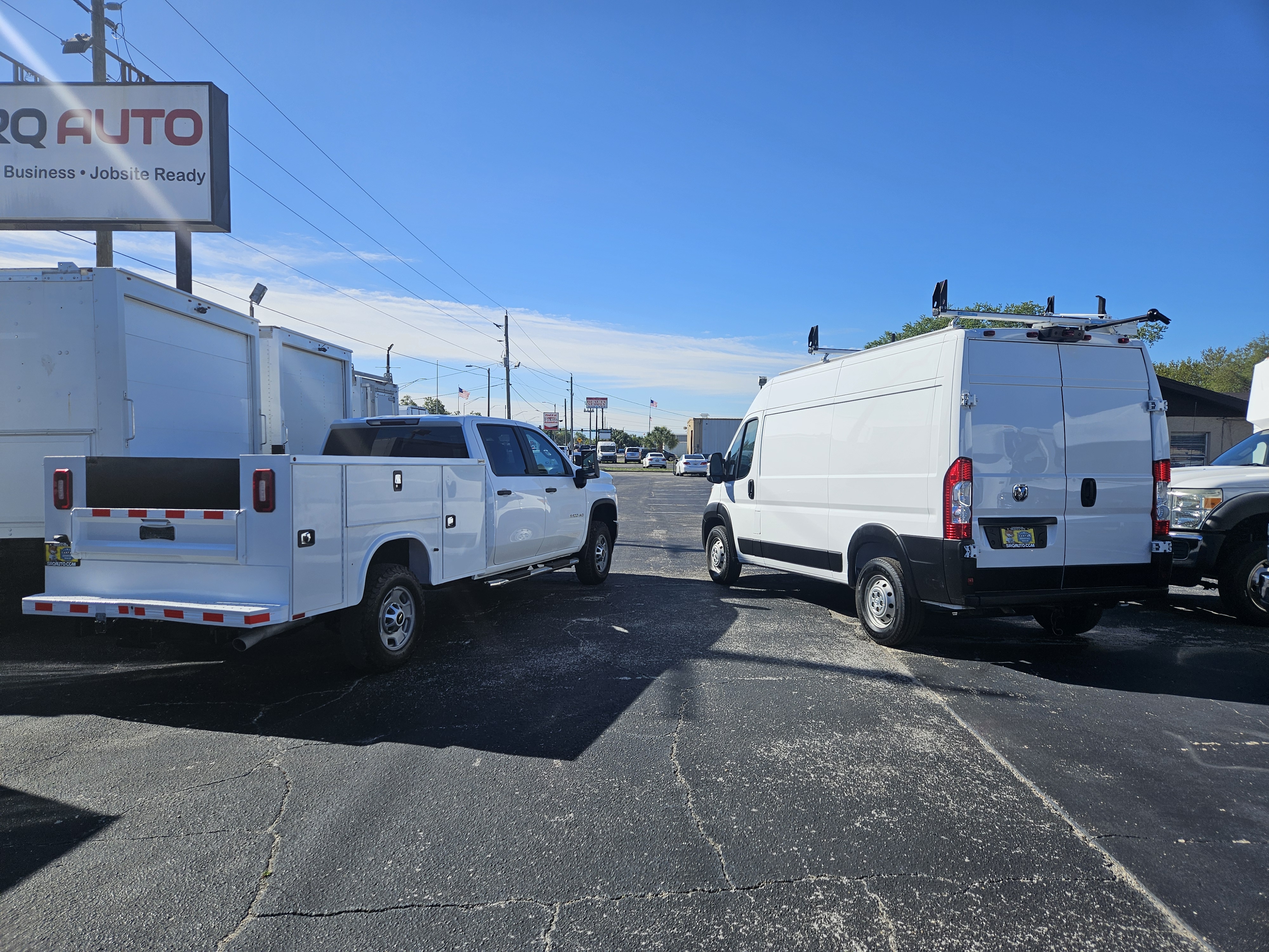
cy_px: 476
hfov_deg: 73.9
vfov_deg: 58.9
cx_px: 634
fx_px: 843
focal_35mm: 23
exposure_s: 1/2621
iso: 25
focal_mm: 5.4
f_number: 1.8
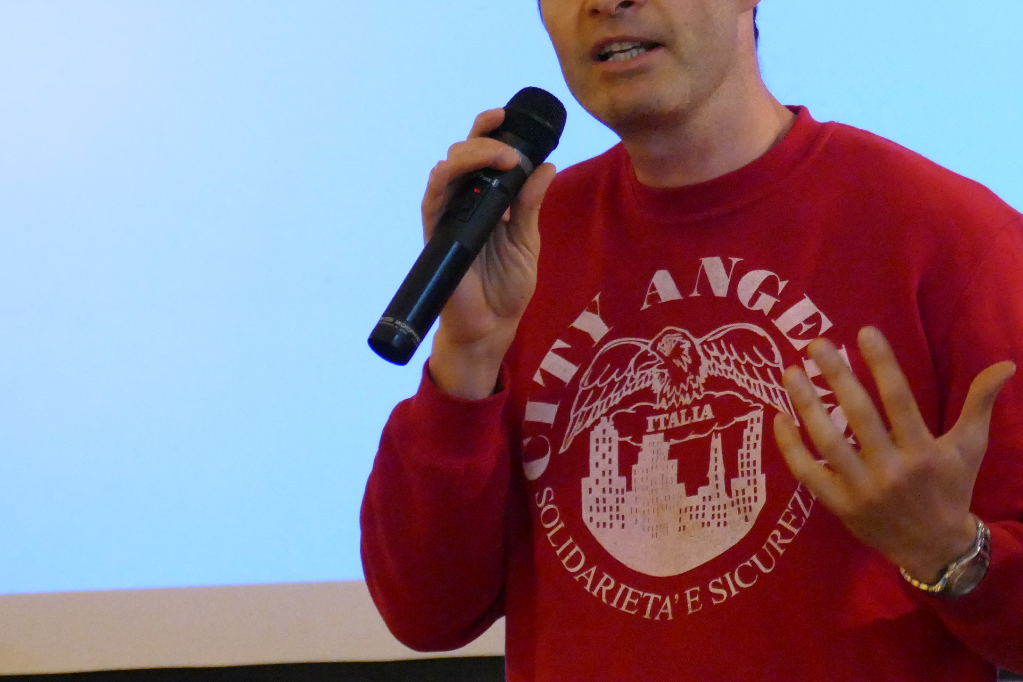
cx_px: 848
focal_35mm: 206
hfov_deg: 10.0
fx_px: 5854
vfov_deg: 6.7
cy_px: 184
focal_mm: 41.85
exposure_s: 1/100
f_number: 3.9
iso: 3200
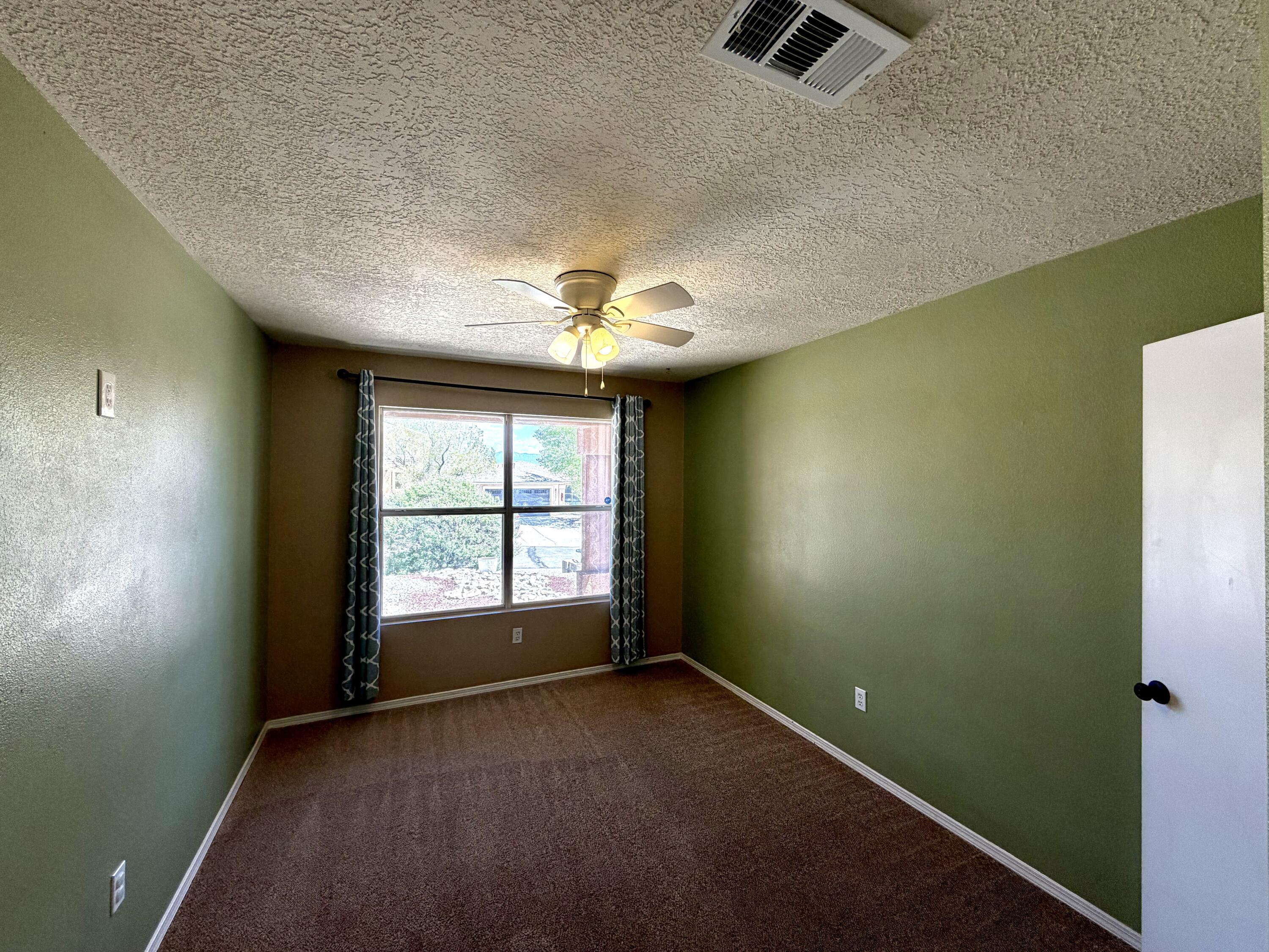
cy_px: 476
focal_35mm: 14
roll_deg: +0.1
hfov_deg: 102.1
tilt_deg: +0.8
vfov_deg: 85.7
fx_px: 513
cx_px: 634
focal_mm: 2.22
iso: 50
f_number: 2.2
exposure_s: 1/120
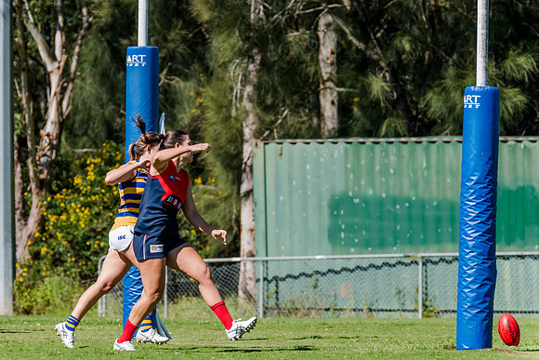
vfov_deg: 3.3
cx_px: 227
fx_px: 6267
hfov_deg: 4.9
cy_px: 154
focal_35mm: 418
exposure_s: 1/1600
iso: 800
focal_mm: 360
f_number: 8
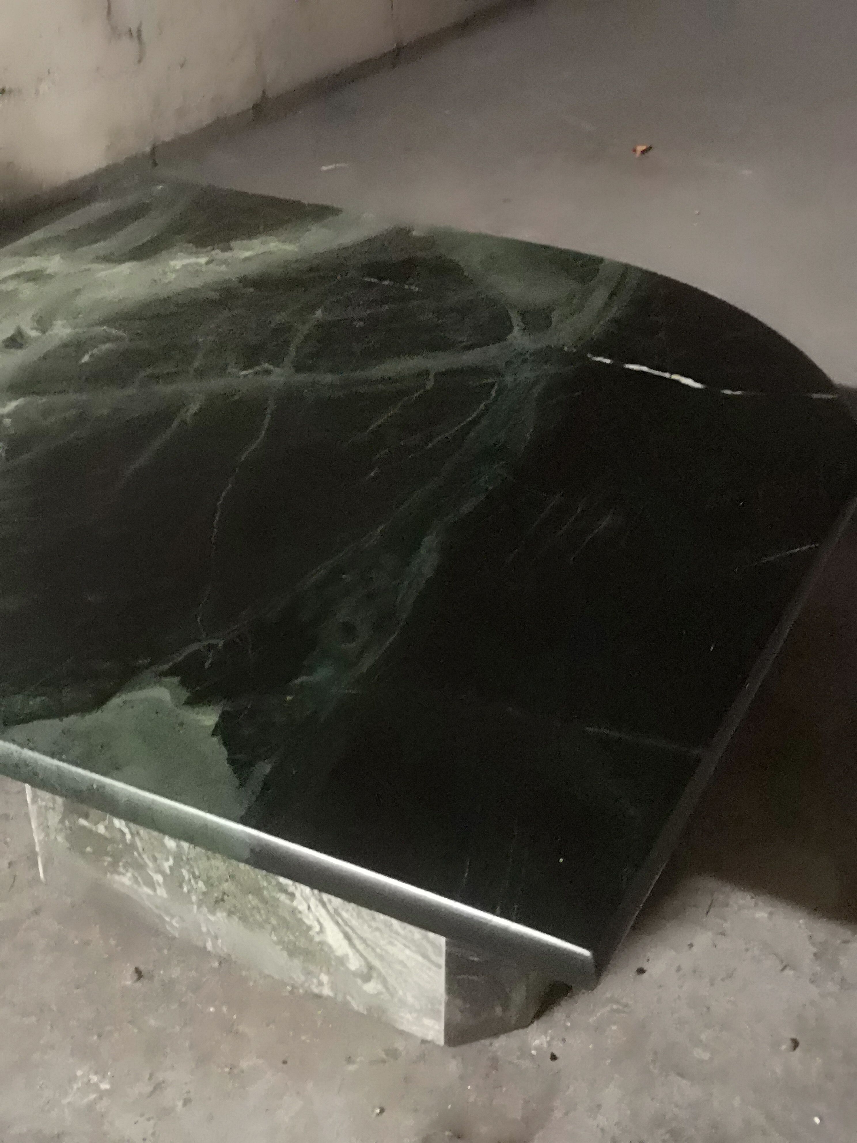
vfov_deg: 41.2
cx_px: 428
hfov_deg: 31.5
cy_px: 572
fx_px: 1518
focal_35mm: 46
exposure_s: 1/17.1
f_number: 1.8
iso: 2500
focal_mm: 3.95
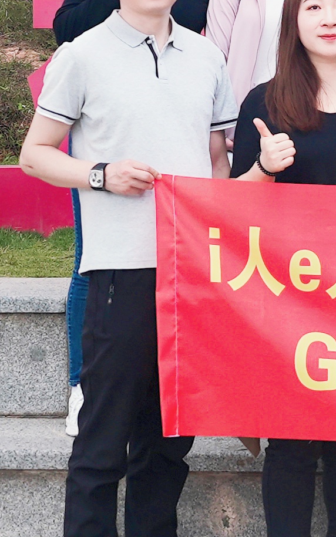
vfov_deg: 18.7
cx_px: 550
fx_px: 1626
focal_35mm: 111
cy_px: 148
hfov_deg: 11.2
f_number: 2.8
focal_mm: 24
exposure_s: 1/100
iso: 100
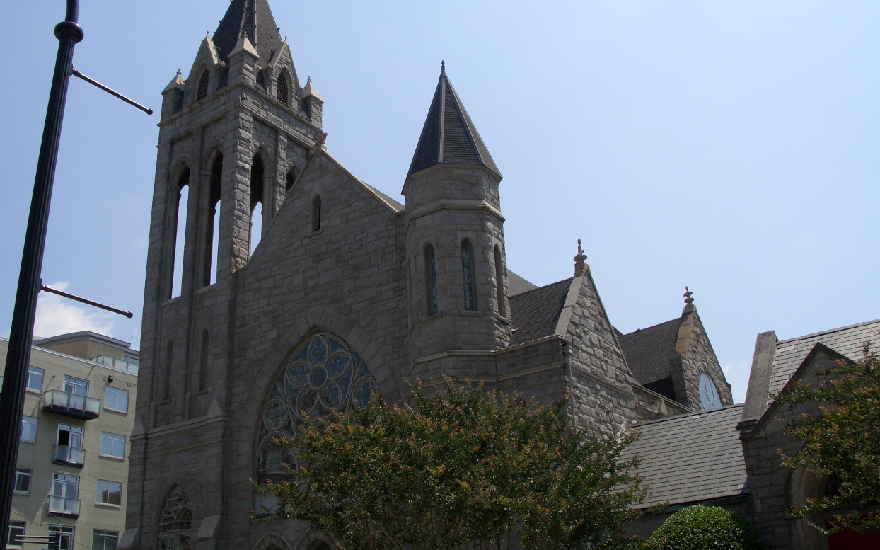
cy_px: 255
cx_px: 433
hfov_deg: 54.0
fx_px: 863
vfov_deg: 35.3
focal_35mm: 36
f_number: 5.6
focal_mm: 7.1
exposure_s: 1/1000
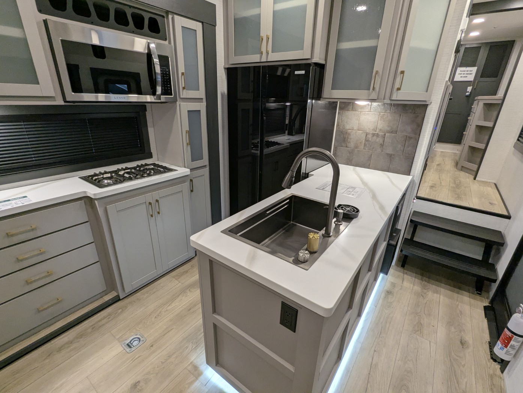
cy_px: 196
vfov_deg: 78.2
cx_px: 262
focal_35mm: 16
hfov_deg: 94.4
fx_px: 242
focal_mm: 2.35
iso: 185
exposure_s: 1/62
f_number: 2.2
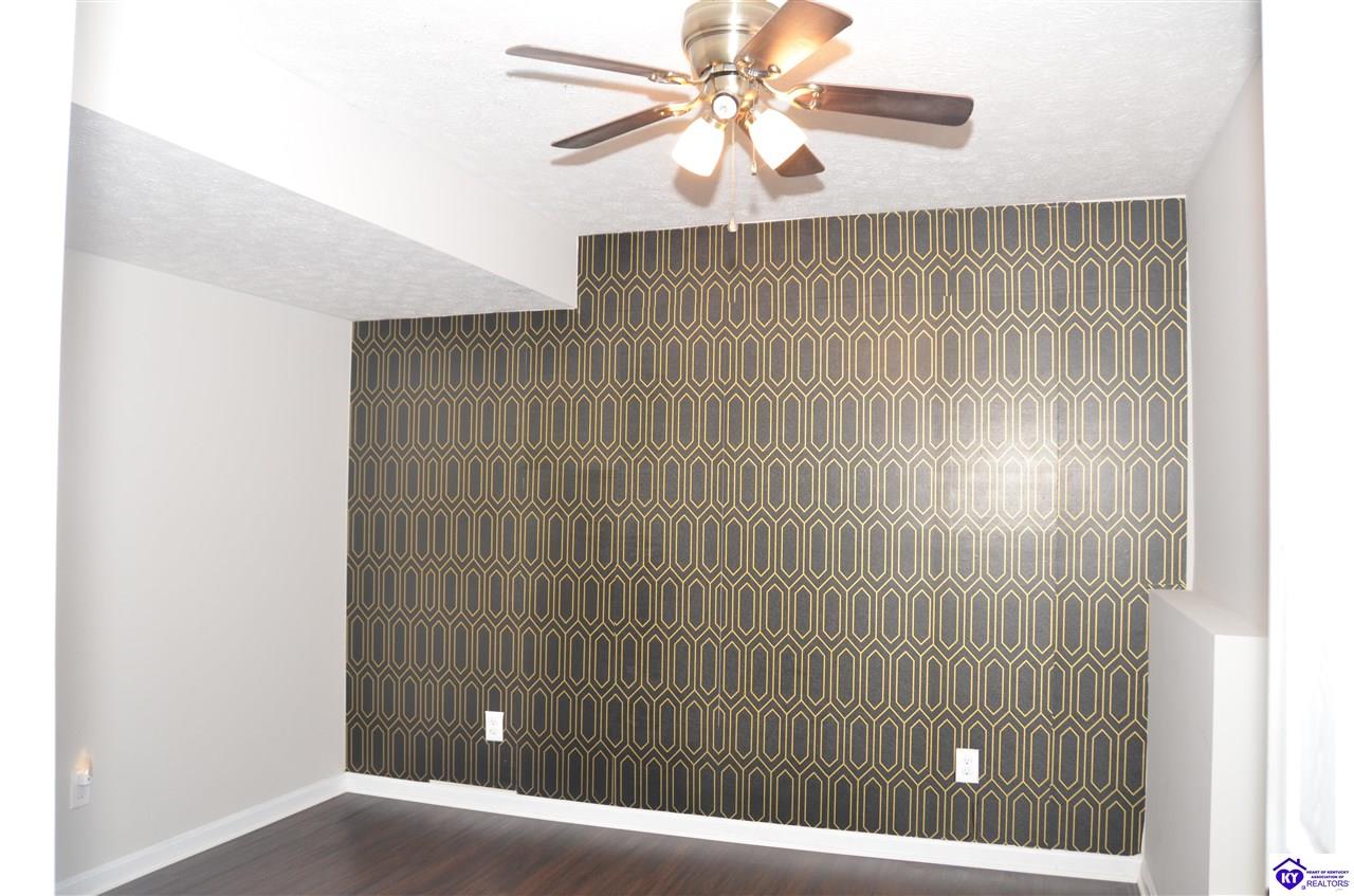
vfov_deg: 47.7
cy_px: 448
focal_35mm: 27
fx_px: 1013
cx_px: 677
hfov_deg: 67.5
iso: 800
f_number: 4
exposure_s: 1/60
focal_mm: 18
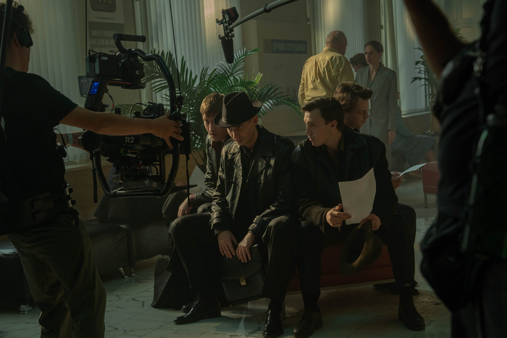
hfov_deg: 28.8
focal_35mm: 70
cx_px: 254
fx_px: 986
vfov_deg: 19.5
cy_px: 169
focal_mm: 70
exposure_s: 1/100
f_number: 5.6
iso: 1250
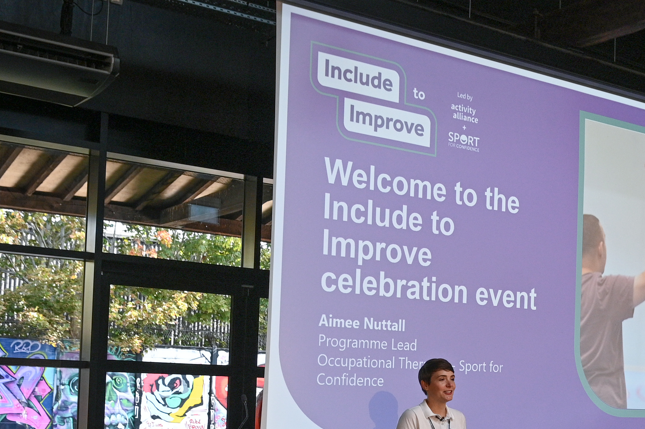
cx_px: 498
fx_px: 1056
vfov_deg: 22.7
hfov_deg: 33.2
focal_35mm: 59
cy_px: 335
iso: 640
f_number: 4
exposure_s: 1/250
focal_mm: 22
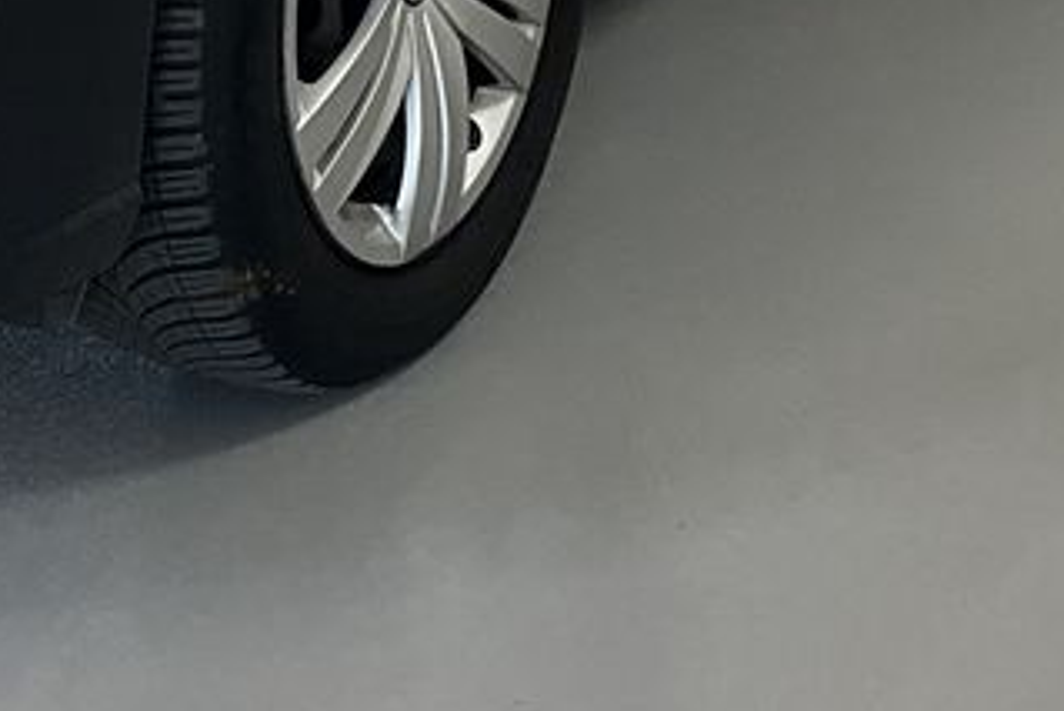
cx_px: 33
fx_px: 4021
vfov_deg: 9.5
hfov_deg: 14.9
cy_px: -681
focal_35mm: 136
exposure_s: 1/100
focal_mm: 3
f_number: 1.8
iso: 32
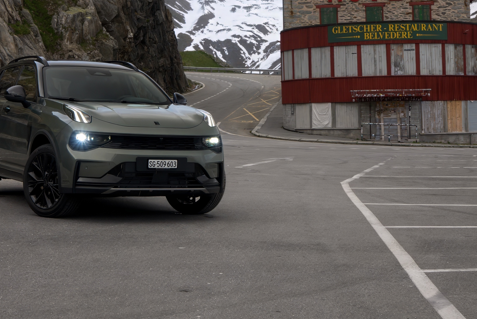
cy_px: 65
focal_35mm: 70
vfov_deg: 19.3
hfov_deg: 28.7
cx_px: 170
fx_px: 928
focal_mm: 37
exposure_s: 1/100
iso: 2000
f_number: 7.1
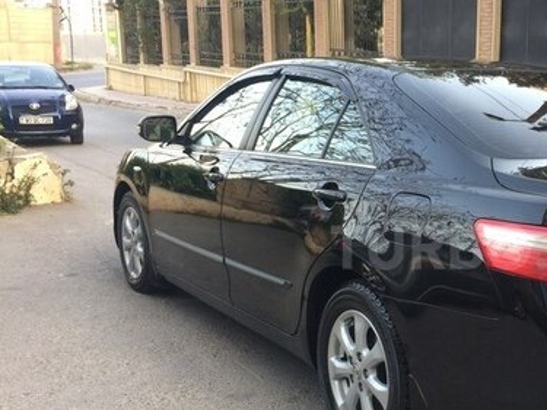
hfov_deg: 35.5
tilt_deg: -14.6
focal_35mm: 51
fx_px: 806
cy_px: 247
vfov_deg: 28.5
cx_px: 480
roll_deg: -0.6
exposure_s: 1/100
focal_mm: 4.15
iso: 50
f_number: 2.2
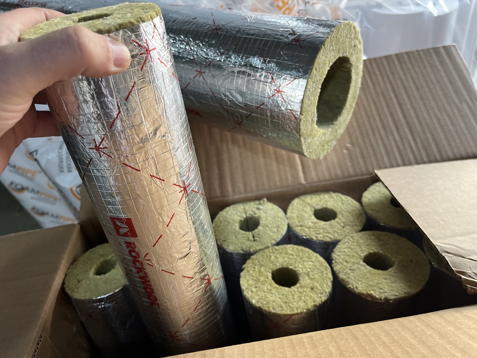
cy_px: 179
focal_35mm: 26
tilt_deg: -44.2
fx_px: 358
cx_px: 238
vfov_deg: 53.1
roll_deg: +6.6
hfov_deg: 67.3
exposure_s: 1/105
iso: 125
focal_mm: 5.1
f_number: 1.6
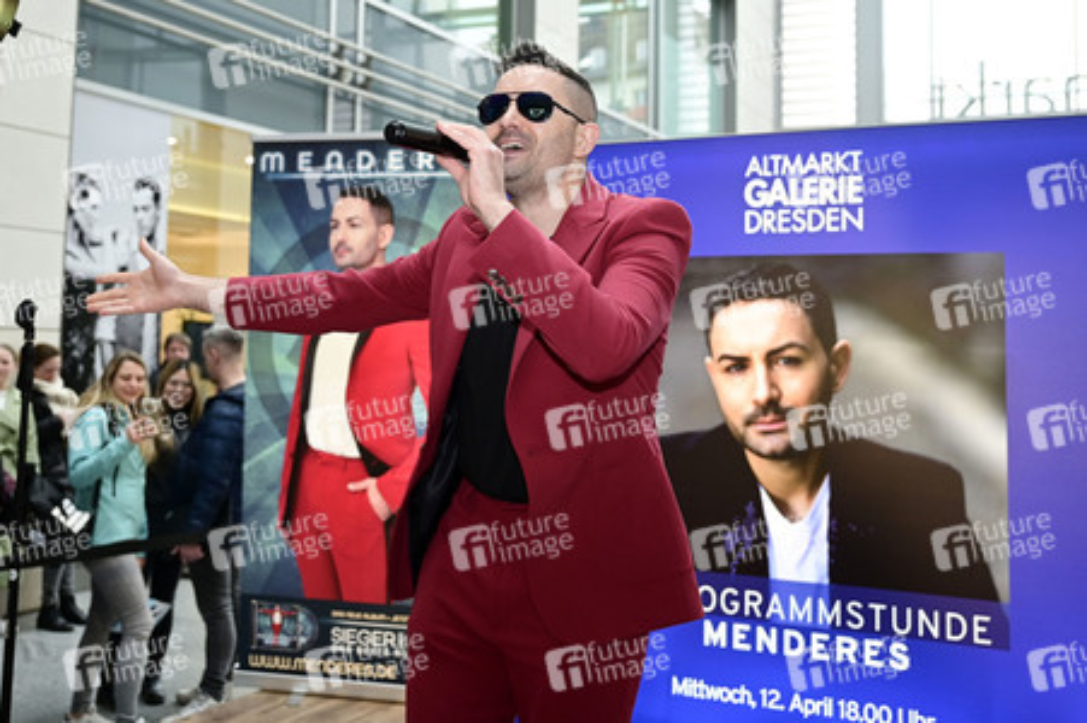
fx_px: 920
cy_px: 362
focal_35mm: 30
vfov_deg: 42.9
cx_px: 544
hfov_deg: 61.1
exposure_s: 1/160
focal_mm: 30.5
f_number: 3.2
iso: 640
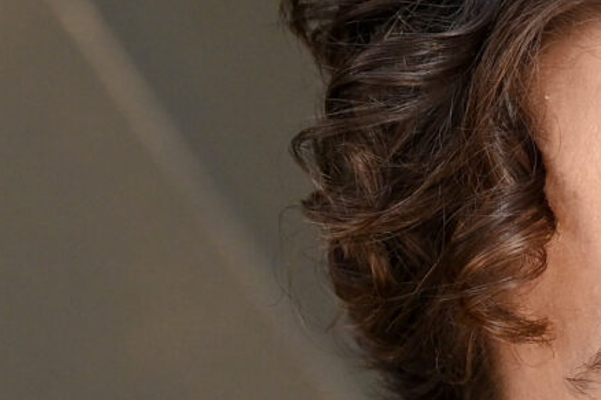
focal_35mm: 1579
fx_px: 26358
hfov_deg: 1.3
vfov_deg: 0.9
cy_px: 597
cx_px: 1091
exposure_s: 1/500
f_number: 5
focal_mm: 180
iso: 400
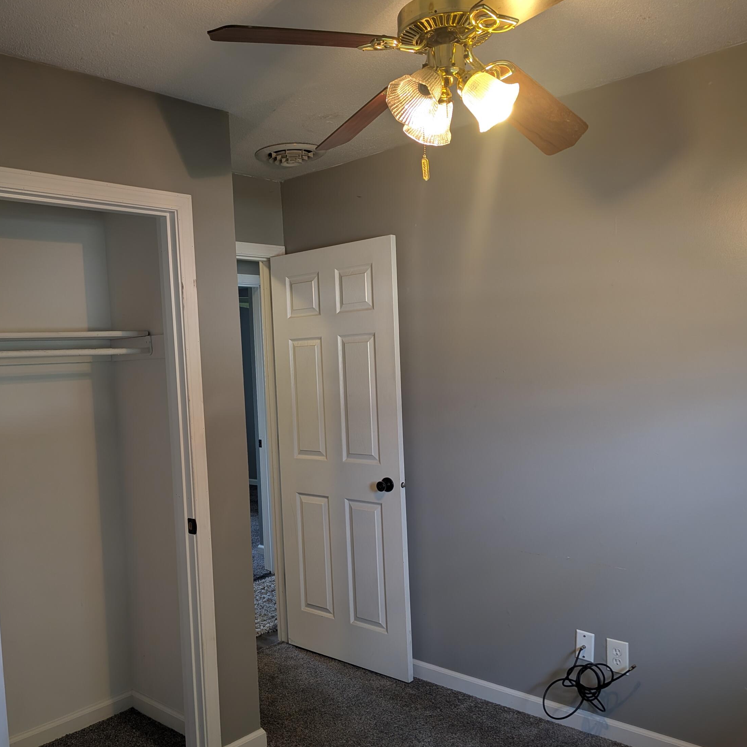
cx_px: 279
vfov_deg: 55.6
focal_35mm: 29
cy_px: 380
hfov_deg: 55.0
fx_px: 708
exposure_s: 1/24
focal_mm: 4.53
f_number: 1.7
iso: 29
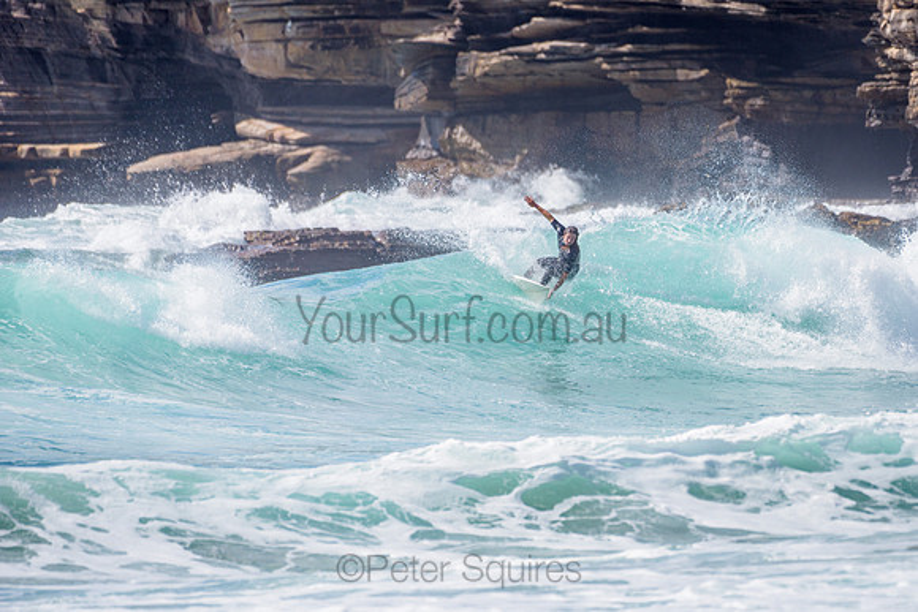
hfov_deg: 3.4
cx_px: 563
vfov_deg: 2.2
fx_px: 15637
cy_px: 296
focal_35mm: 613
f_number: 5.6
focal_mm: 500
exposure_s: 1/2000
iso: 110
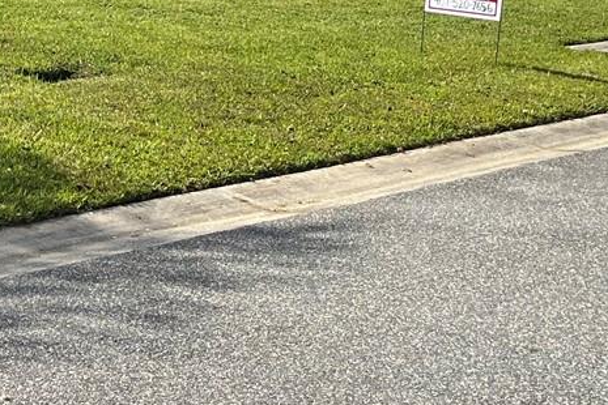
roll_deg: -1.8
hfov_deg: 20.8
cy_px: -178
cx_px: -69
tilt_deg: +0.3
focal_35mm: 93
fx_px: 1571
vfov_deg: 13.9
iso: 50
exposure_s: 1/4016
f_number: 1.6
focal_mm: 5.1
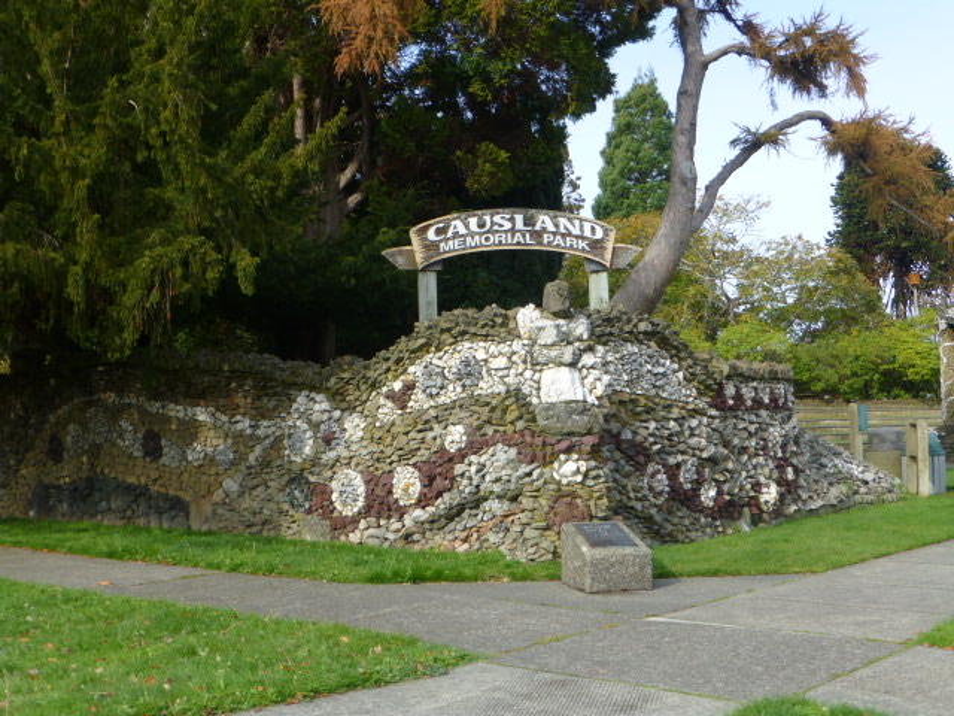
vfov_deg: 35.1
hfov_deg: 45.8
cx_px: 477
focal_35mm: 41
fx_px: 1130
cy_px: 358
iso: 100
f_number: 3.9
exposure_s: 1/320
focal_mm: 7.4
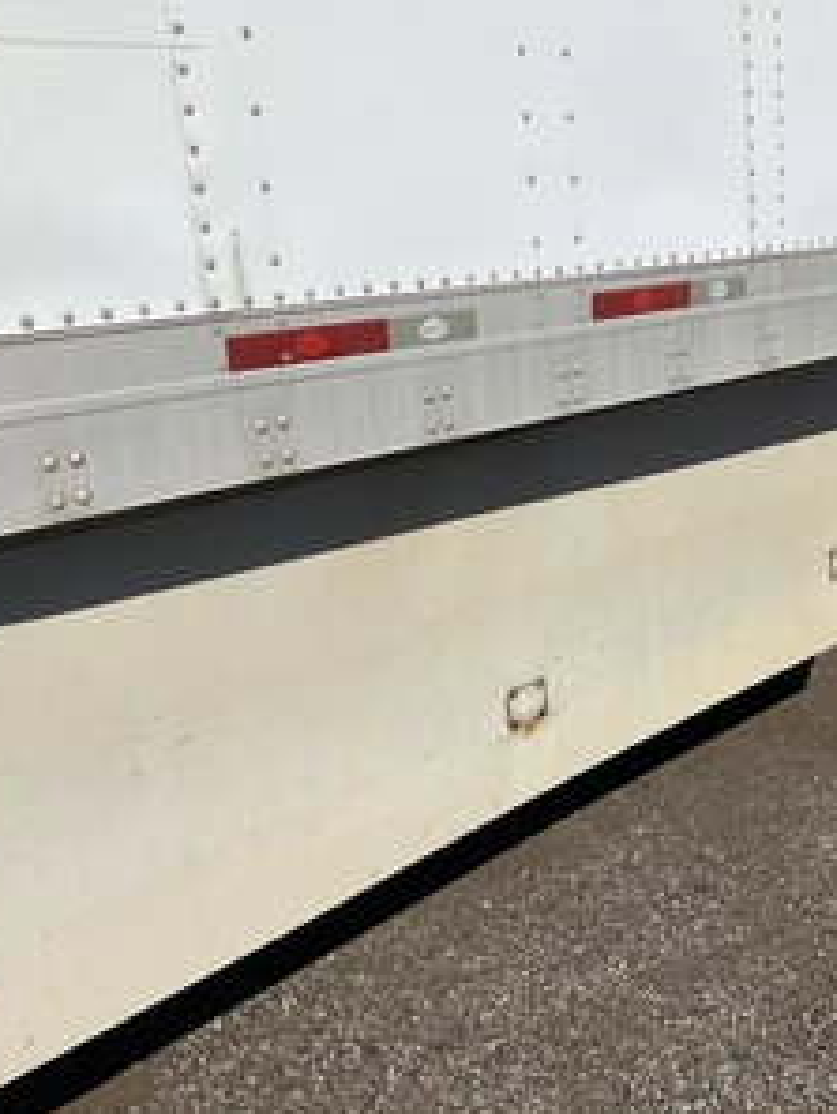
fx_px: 1256
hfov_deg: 36.0
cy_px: 559
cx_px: 634
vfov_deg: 47.8
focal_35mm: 39
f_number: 1.8
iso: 25
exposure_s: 1/5814
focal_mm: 3
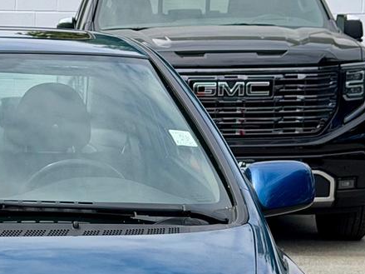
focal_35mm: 140
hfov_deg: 13.8
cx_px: -22
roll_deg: -0.6
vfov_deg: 10.4
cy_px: 332
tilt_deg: -11.9
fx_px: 1476
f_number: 1.78
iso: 100
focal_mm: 6.76
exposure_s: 1/3891
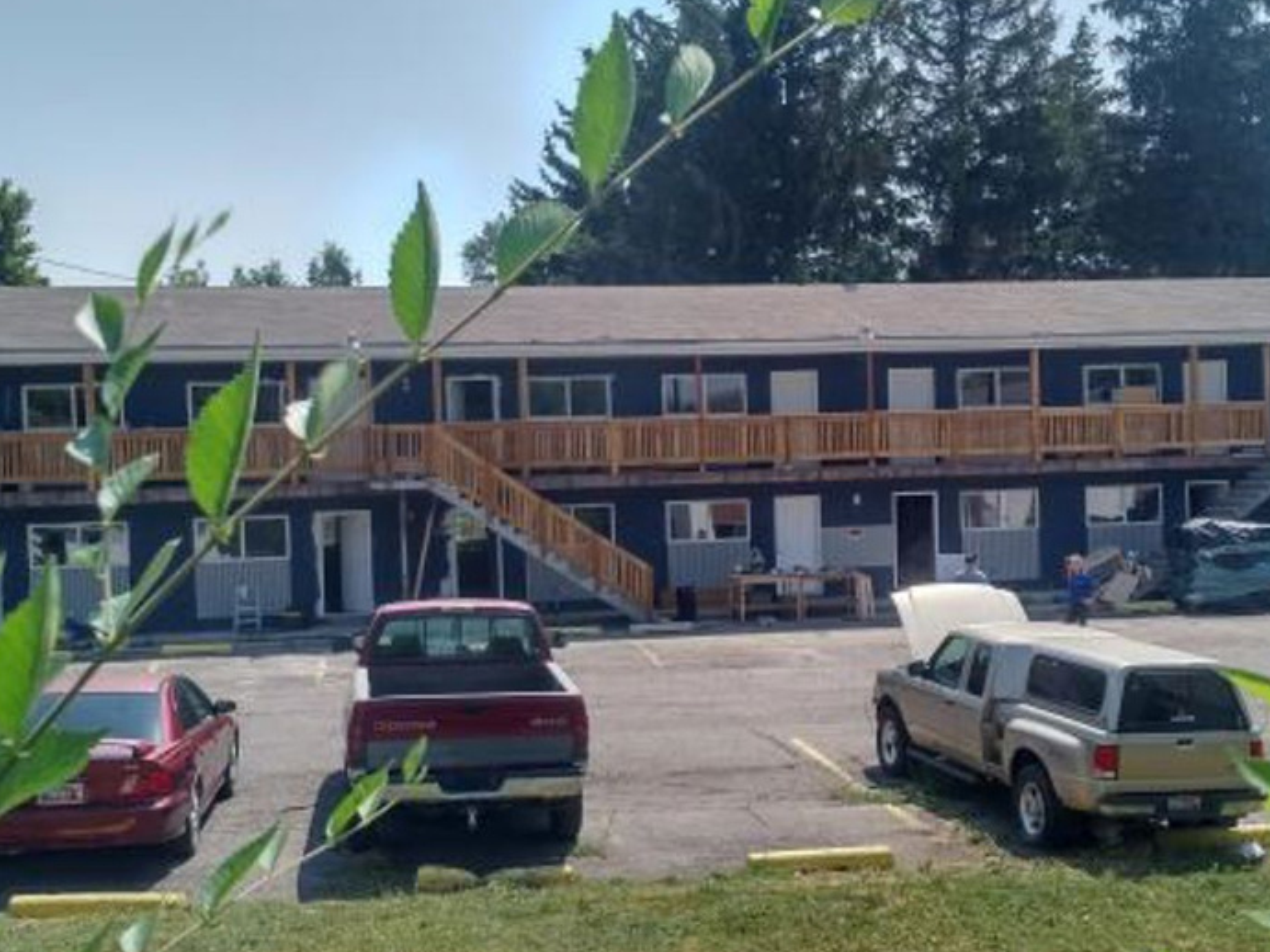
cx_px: 700
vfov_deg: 35.9
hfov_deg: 46.7
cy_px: 527
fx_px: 1467
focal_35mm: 40
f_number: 2.2
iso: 50
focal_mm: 4.75
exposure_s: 1/4676
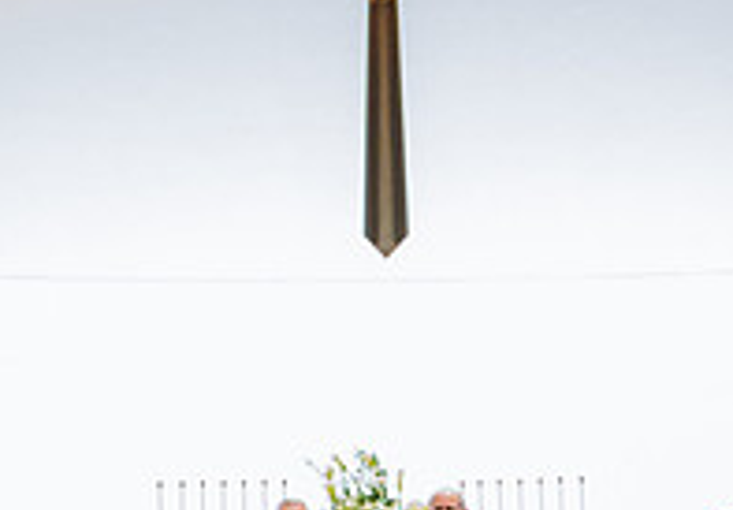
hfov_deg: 11.8
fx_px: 3549
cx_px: 507
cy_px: 734
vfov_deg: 8.1
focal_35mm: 172
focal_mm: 52
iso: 4000
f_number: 2.8
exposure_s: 1/160
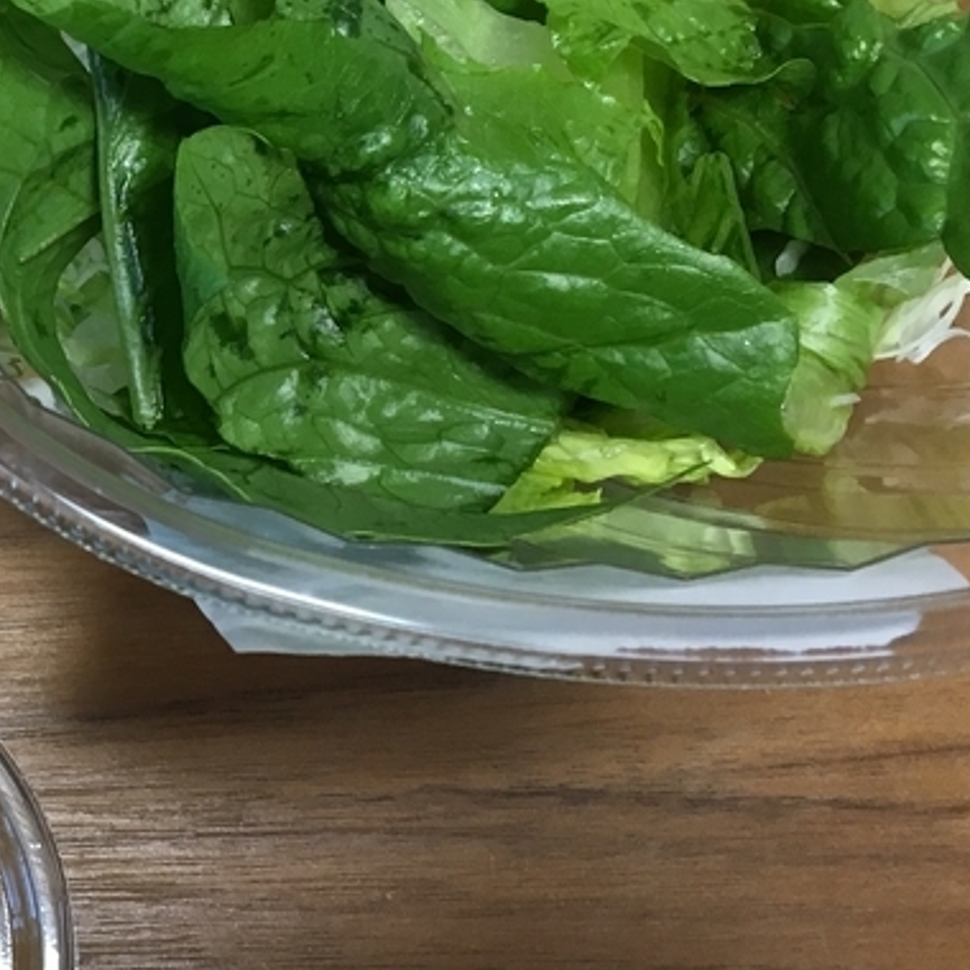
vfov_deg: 21.2
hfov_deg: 20.4
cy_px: 245
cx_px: -100
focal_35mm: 81
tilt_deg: -71.1
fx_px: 2568
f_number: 2.2
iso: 64
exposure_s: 1/30
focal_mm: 4.15
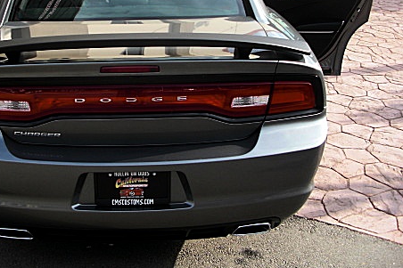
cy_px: 65
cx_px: 129
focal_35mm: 53
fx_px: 593
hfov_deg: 37.1
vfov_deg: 25.2
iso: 50
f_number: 2.8
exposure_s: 1/250
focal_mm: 6.3
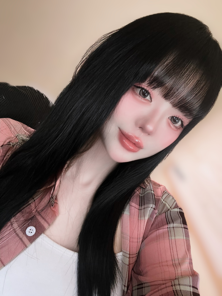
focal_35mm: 23
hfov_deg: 58.9
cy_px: 148
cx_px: 111
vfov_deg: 73.9
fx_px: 197
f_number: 2.2
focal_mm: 2.71
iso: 320
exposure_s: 1/25
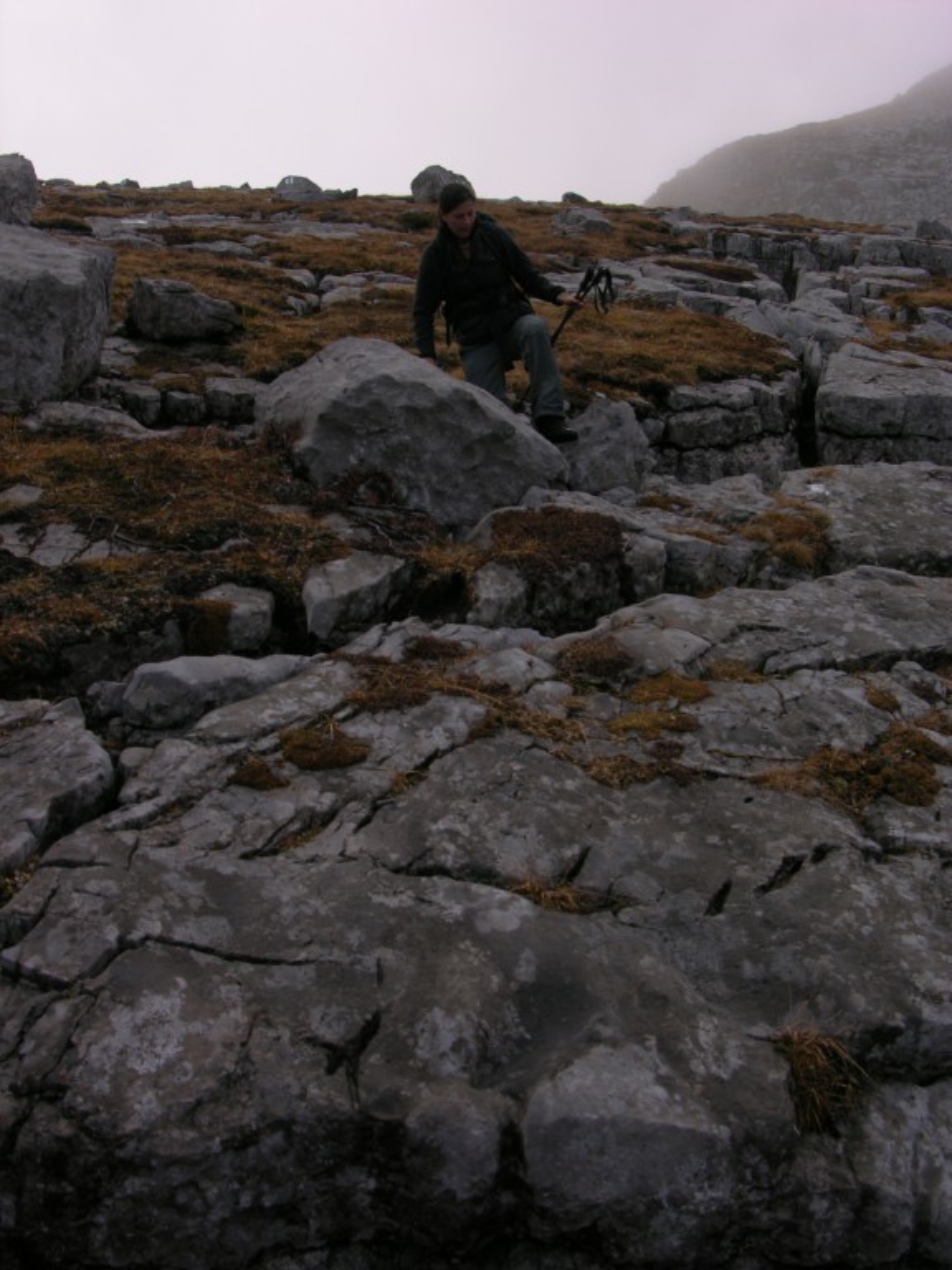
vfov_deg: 52.6
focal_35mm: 35
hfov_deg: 40.7
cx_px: 476
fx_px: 1283
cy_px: 635
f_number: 5
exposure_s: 1/190
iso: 50
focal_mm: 8.9
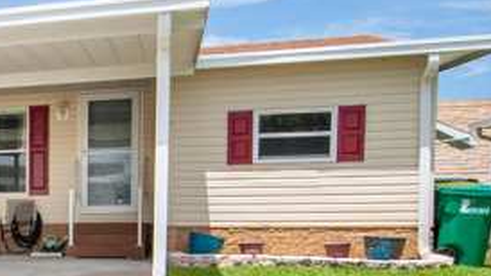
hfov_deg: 27.0
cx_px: -187
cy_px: 274
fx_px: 807
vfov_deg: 18.9
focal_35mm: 62
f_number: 3.2
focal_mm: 14
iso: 500
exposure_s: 1/8000
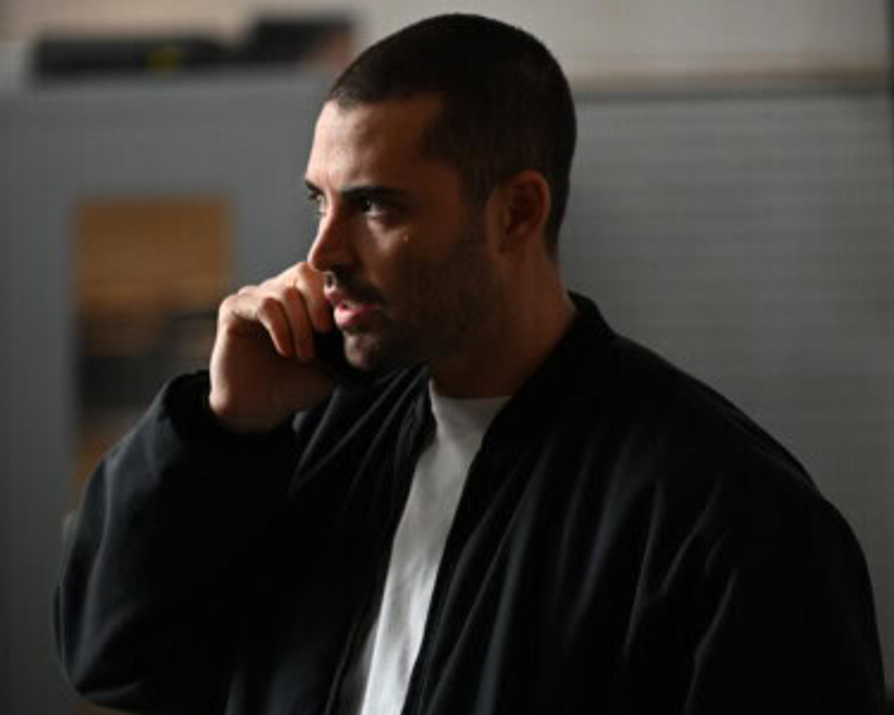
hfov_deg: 8.5
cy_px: 356
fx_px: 6033
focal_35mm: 228
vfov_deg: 6.8
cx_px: 429
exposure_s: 1/200
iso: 6400
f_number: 3.2
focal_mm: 200
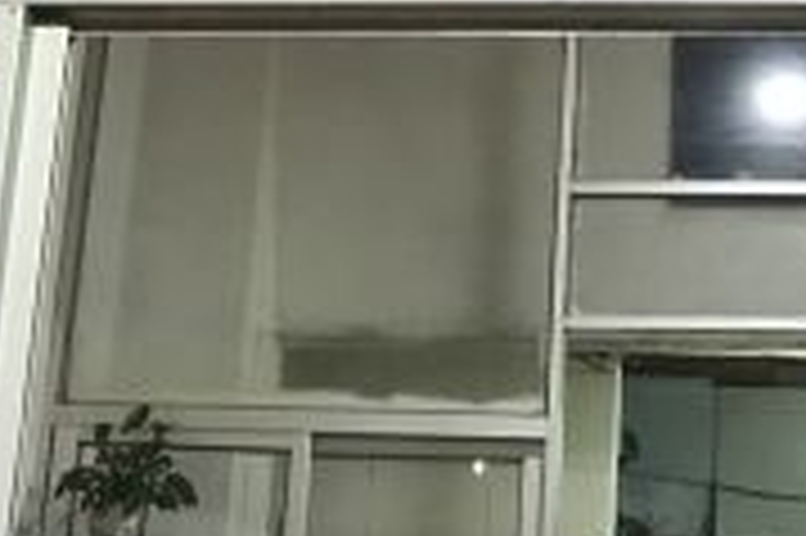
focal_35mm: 114
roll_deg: -1.2
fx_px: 2550
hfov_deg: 17.7
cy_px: -385
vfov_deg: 11.3
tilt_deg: +21.5
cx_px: 716
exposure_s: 1/14
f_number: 1.8
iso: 100
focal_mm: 3.99
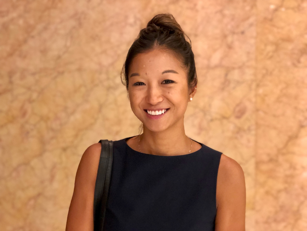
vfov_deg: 25.7
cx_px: 154
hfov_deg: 33.8
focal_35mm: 57
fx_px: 506
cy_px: 116
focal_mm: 6.6
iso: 640
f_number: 2.8
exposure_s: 1/50
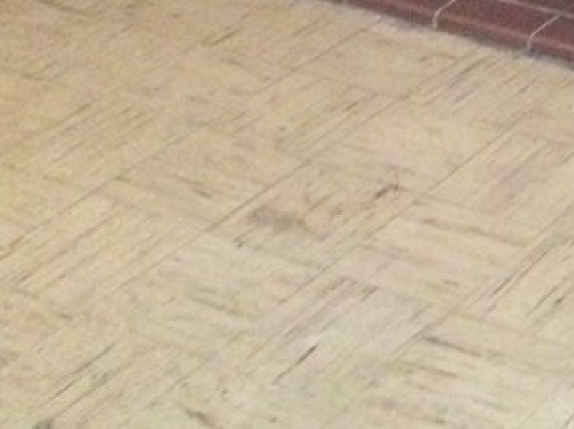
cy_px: -267
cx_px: 837
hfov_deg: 17.2
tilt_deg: -15.5
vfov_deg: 13.2
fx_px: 1723
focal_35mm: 104
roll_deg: -0.6
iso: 800
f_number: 2.2
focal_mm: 4.15
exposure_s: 1/16
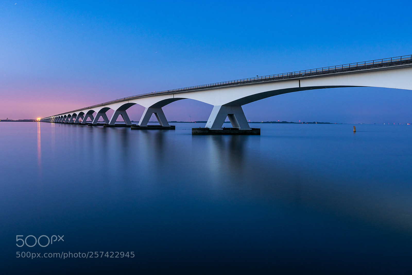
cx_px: 206
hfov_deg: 49.6
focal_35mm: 39
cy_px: 138
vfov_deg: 34.2
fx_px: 446
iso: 200
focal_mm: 26
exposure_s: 61
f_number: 8
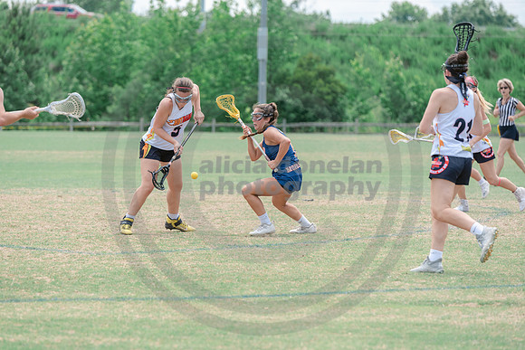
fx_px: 2917
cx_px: 262
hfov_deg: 10.3
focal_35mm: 200
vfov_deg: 6.9
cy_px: 175
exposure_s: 1/1250
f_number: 4.5
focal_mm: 200
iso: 400
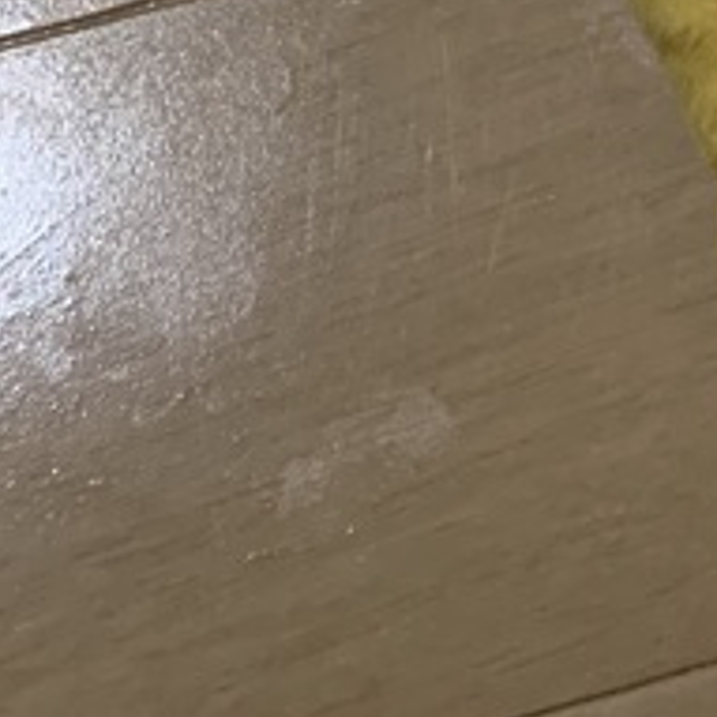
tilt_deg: -69.3
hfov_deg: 12.5
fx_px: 2882
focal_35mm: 123
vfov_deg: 12.7
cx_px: 1426
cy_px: -627
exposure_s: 1/40
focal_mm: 4.25
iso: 400
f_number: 1.8
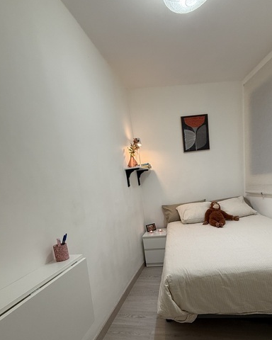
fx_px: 191
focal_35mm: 19
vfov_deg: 81.0
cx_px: 161
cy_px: 221
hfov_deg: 70.2
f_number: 2.2
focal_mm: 2.22
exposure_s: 1/50
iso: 320
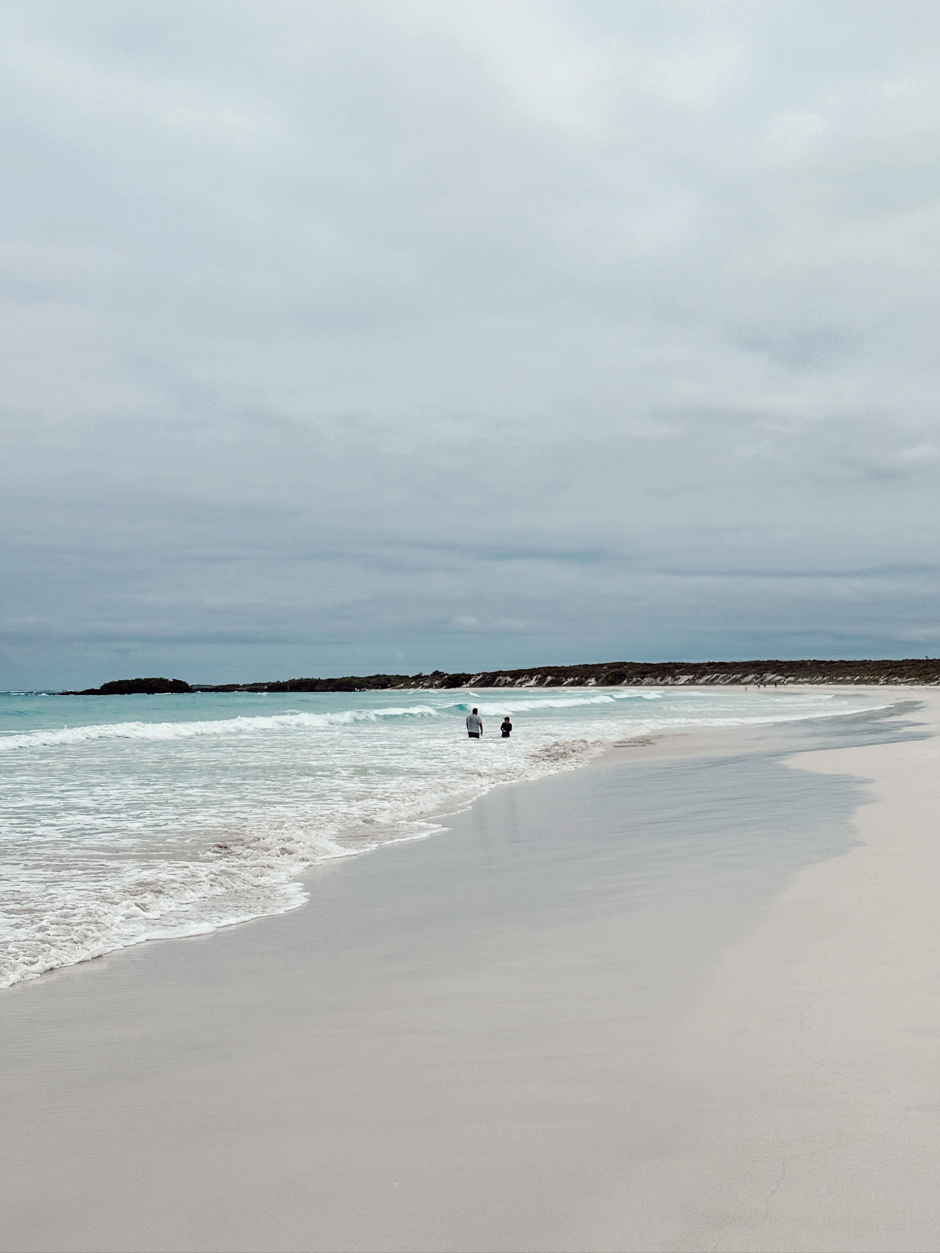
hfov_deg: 30.3
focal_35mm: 48
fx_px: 1738
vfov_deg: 39.7
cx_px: 470
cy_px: 626
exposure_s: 1/12800
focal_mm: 6.76
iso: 50
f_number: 1.8
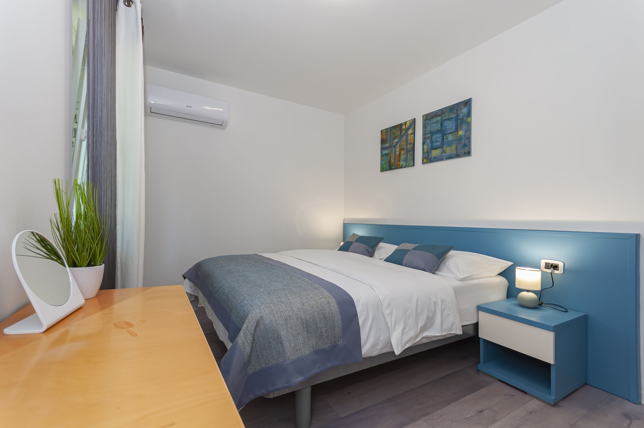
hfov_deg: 100.4
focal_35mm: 15
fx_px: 268
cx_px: 322
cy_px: 214
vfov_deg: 77.2
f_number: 4.5
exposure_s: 1/60
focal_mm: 10
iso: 320
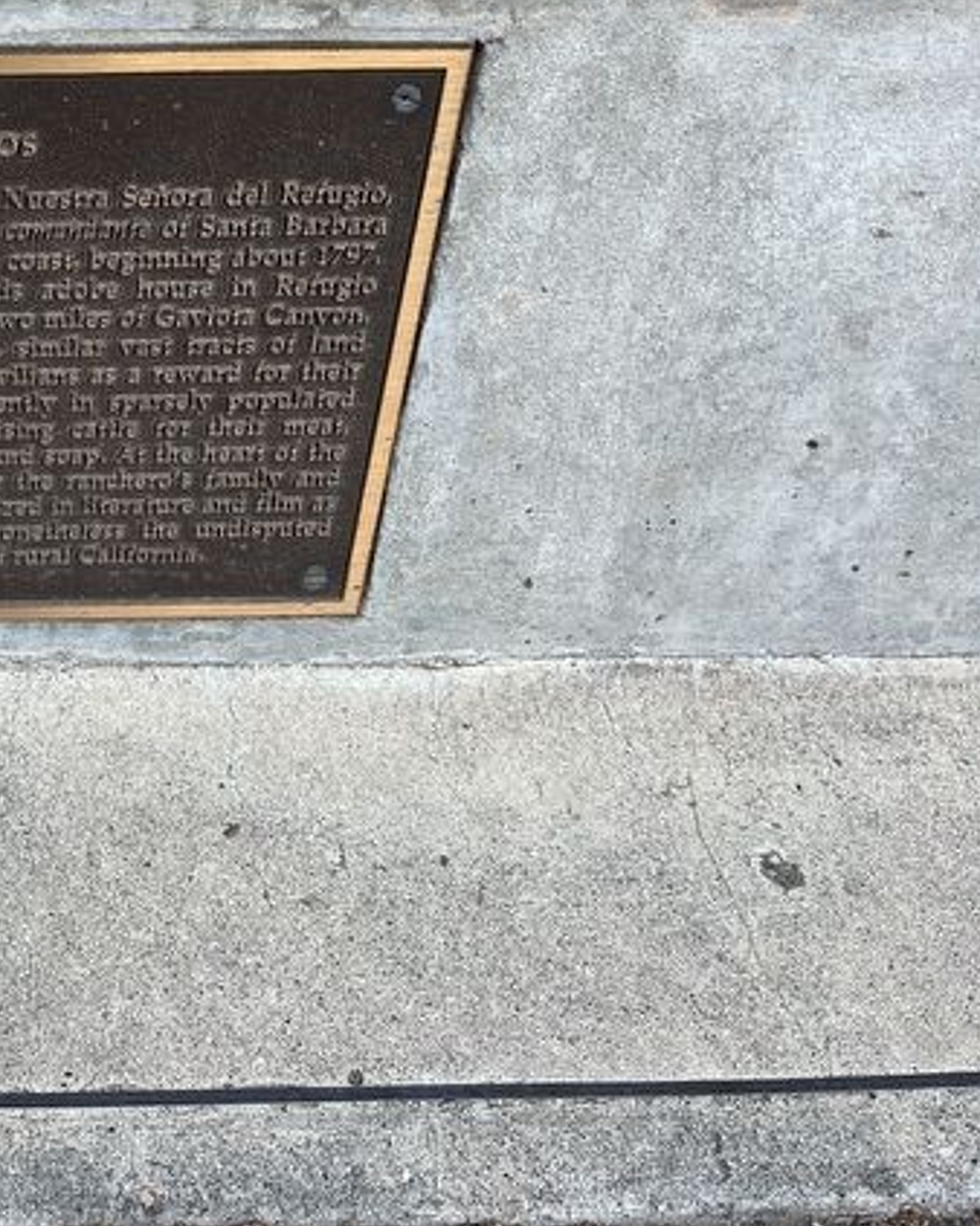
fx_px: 1742
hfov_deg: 28.1
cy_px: 371
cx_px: -148
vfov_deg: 38.2
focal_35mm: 48
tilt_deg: -49.4
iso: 40
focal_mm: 5.1
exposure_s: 1/122
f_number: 1.6
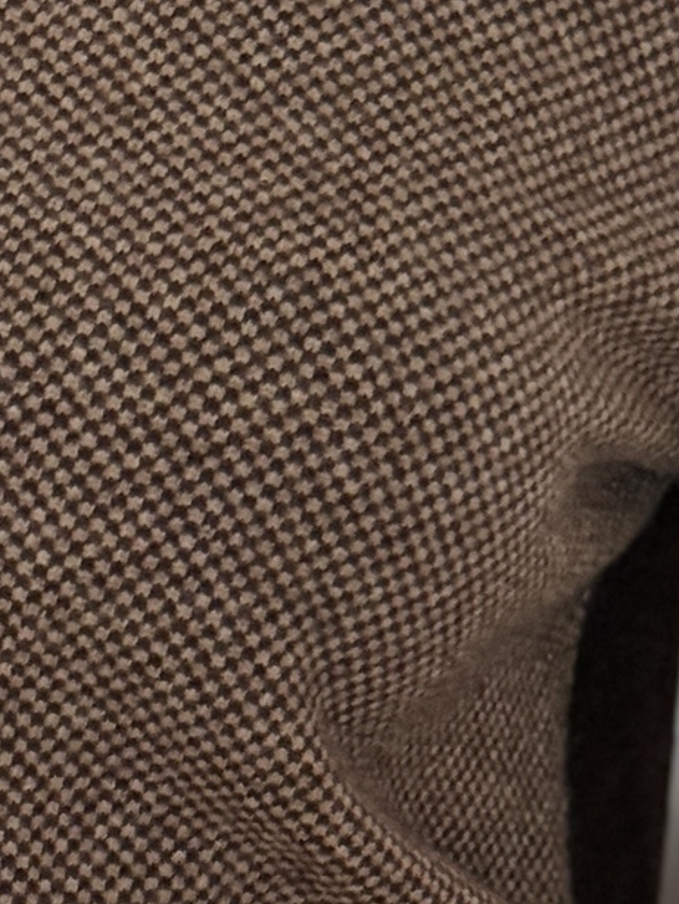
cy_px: 1178
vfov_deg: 9.7
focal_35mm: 200
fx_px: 5227
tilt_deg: -20.4
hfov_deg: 7.4
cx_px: 169
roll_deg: -1.4
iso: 160
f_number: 1.78
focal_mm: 6.76
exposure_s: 1/60
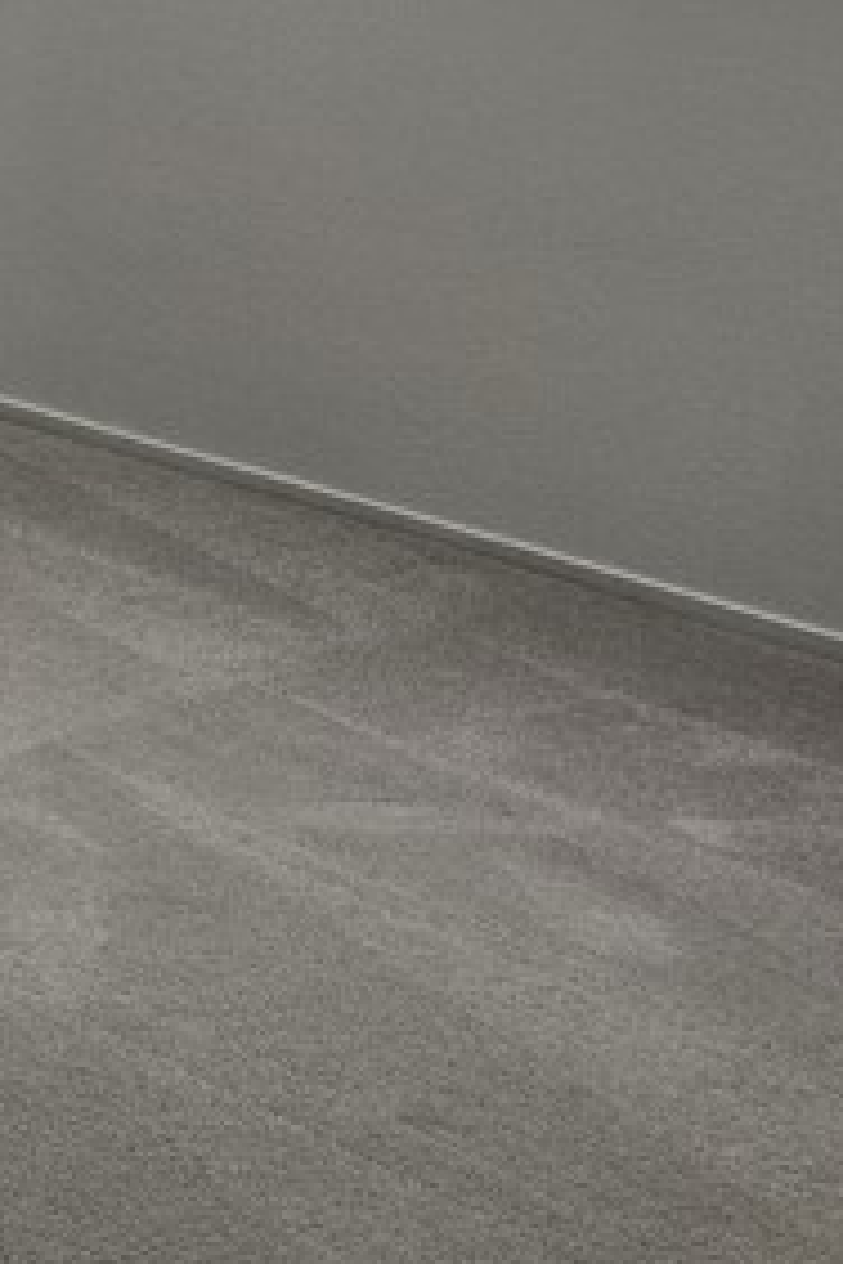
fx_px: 3056
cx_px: -825
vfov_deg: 22.8
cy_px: 126
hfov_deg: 13.5
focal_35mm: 87
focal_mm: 6.3
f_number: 1.7
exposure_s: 1/180
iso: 200
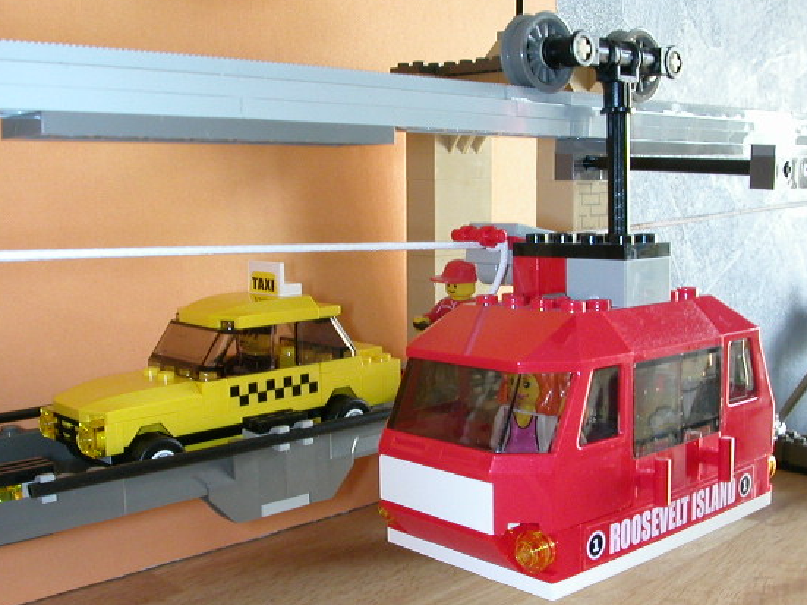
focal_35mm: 43
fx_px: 1002
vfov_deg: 33.5
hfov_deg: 43.9
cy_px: 341
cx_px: 401
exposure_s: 1/4.4
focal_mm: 5.6
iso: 200
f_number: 4.5
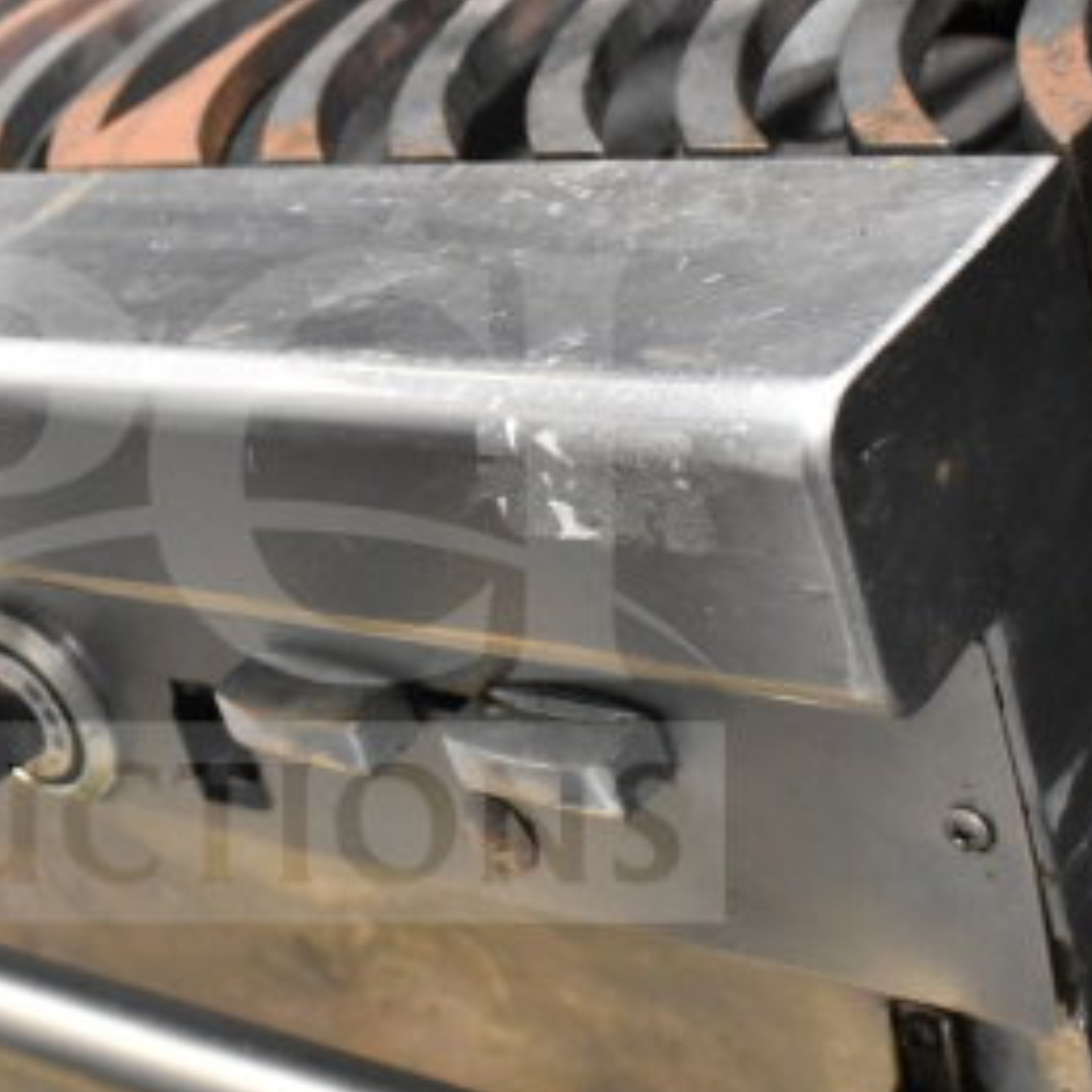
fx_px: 2570
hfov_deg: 23.7
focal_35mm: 72
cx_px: 249
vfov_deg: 24.0
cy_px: 588
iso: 6400
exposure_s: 1/80
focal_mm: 24
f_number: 4.5
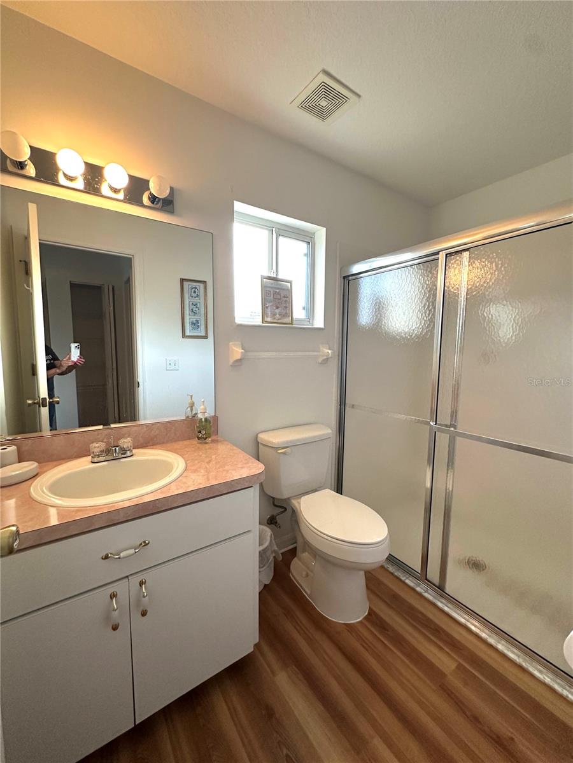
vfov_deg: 102.1
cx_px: 286
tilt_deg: -6.3
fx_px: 309
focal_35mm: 14
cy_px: 382
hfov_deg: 85.7
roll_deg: -1.2
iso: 200
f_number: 2.2
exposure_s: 1/120
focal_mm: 2.22
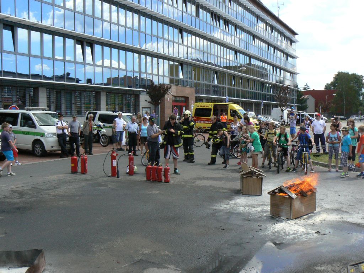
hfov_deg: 50.1
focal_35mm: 37
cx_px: 182
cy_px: 136
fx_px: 389
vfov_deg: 38.7
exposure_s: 1/400
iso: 200
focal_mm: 6.2
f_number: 6.3
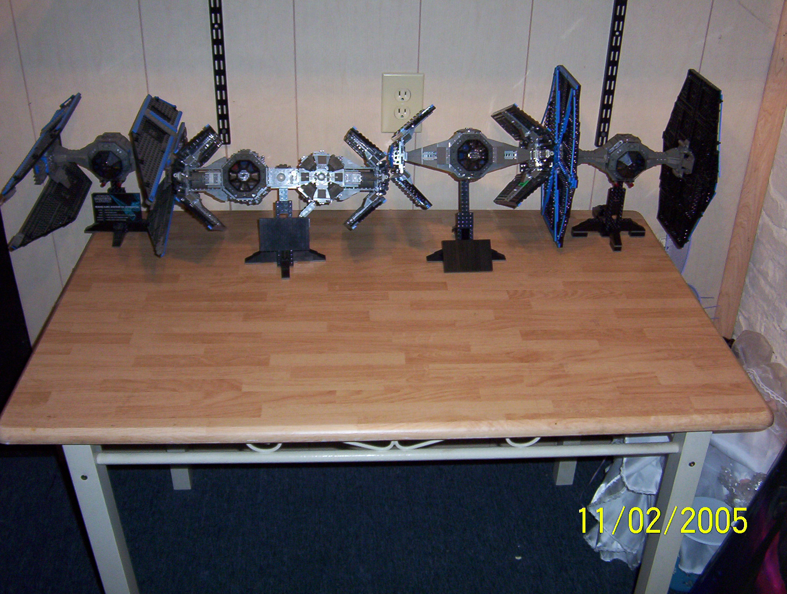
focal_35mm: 36
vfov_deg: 39.8
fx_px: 820
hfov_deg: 51.2
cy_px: 297
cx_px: 394
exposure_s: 1/30
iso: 140
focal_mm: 5.54
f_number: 2.76
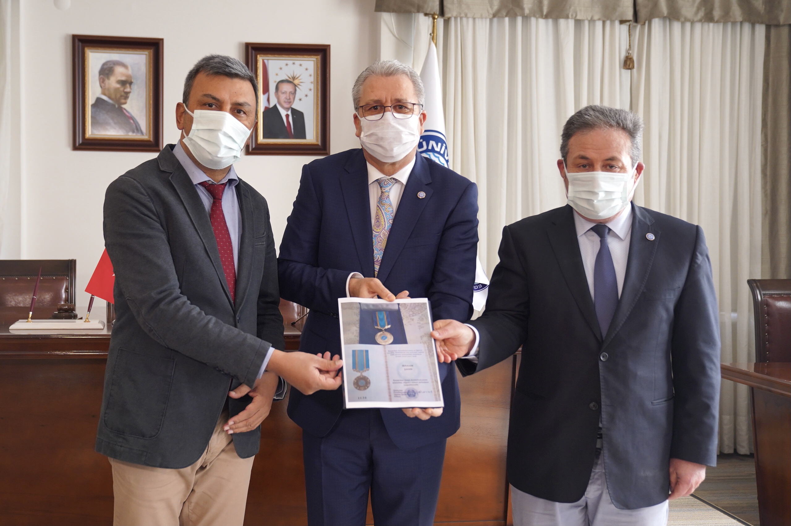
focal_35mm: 39
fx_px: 856
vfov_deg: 34.1
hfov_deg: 49.6
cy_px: 263
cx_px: 396
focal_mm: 39
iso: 1000
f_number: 3.5
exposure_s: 1/160
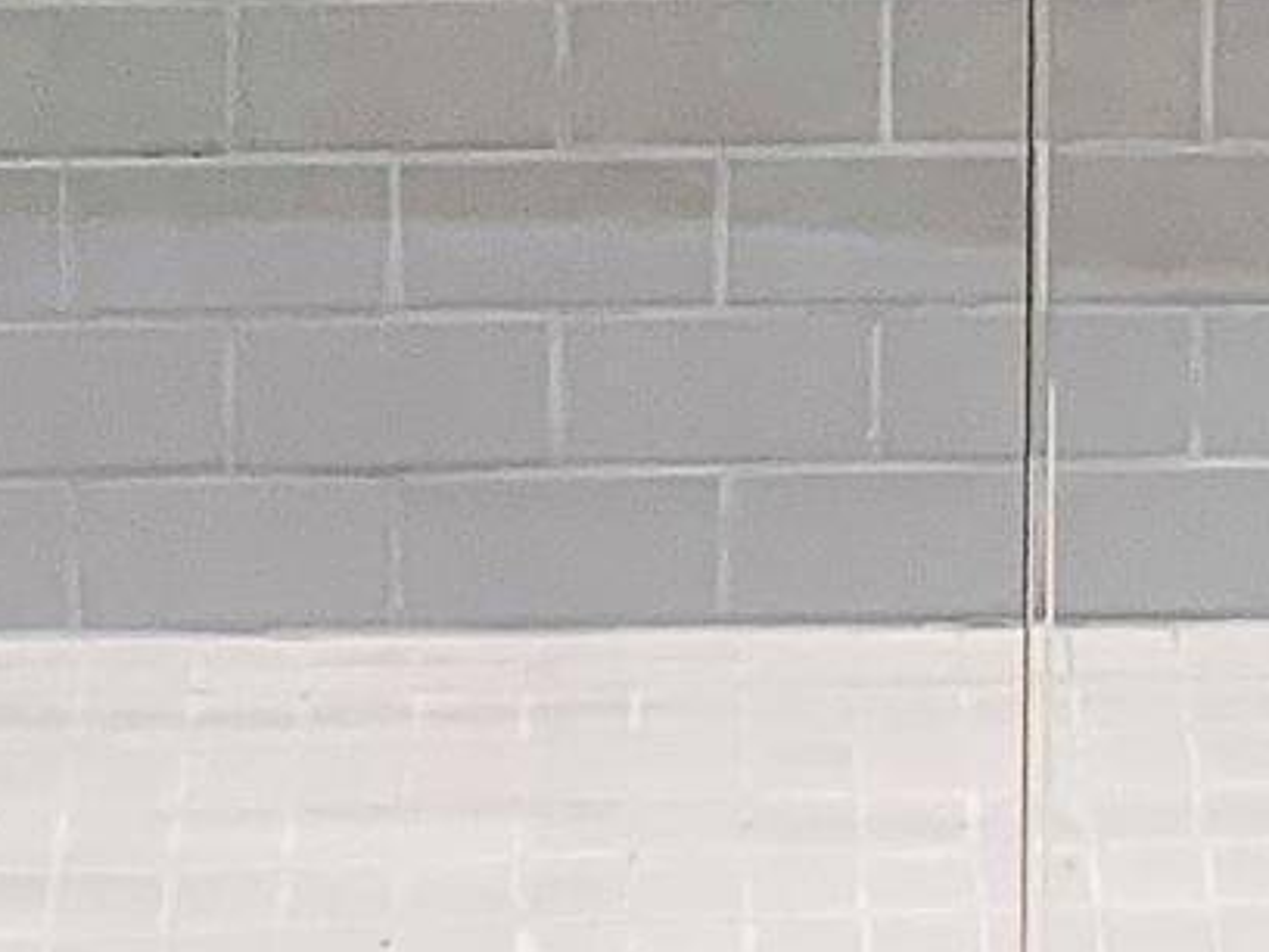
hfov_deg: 10.3
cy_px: -1615
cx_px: 964
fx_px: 7002
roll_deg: -0.8
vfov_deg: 7.1
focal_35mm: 191
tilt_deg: -8.5
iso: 80
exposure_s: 1/60
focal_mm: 4.25
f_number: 1.8
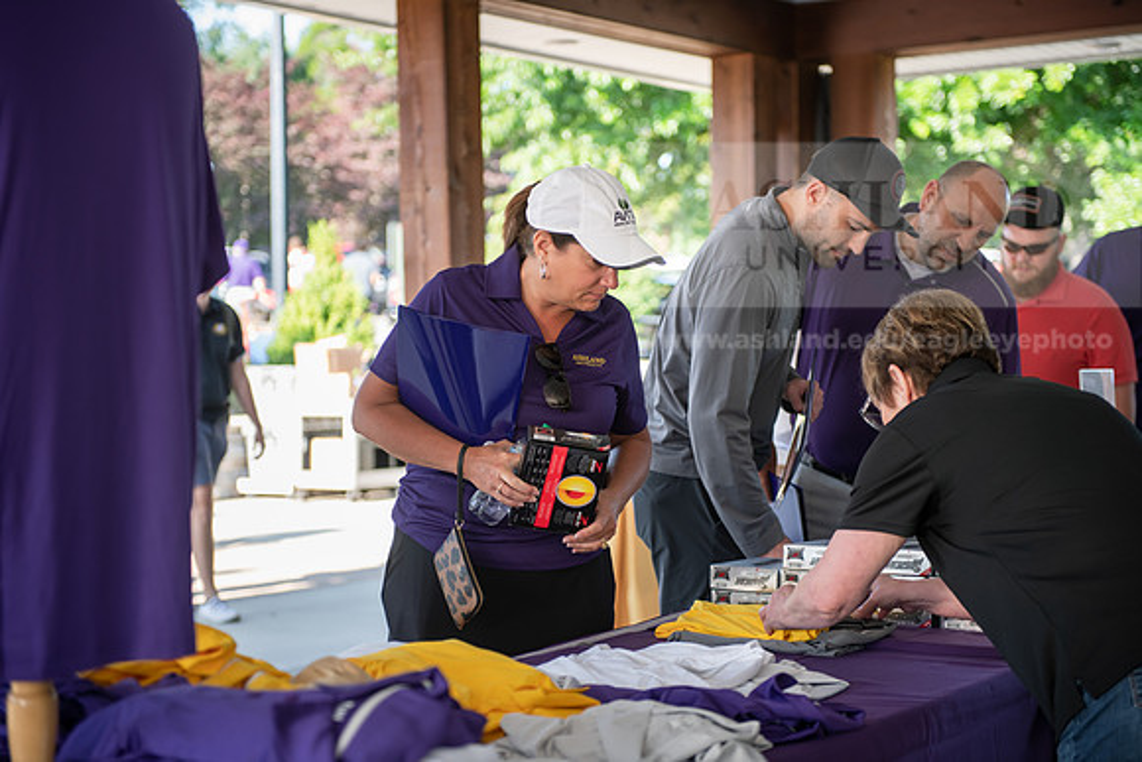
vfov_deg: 20.6
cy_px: 381
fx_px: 2094
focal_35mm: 66
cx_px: 571
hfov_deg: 30.5
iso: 250
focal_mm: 66
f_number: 2.8
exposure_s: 1/250
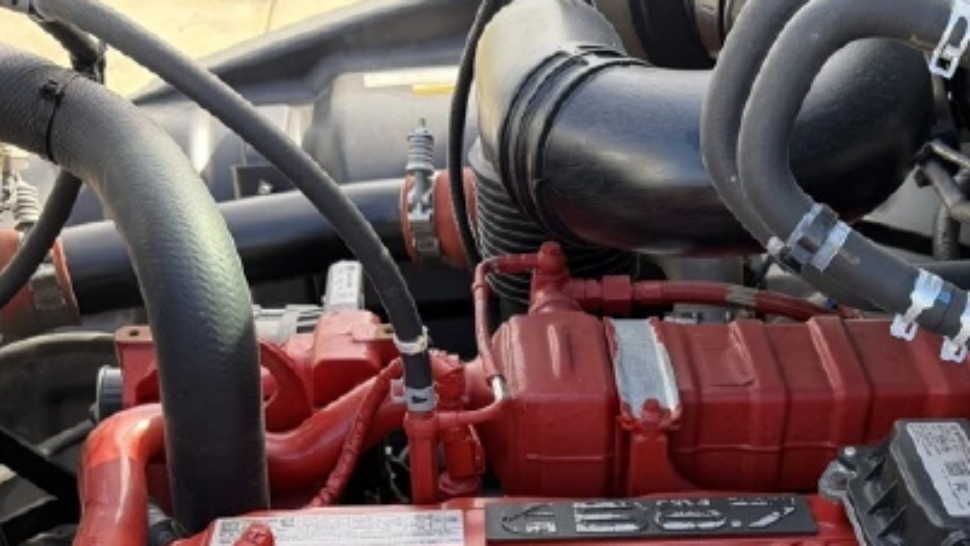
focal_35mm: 52
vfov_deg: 22.2
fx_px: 1337
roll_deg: -1.0
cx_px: 661
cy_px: 536
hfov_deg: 39.3
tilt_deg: -37.4
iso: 80
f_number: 1.78
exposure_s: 1/243
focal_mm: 6.76
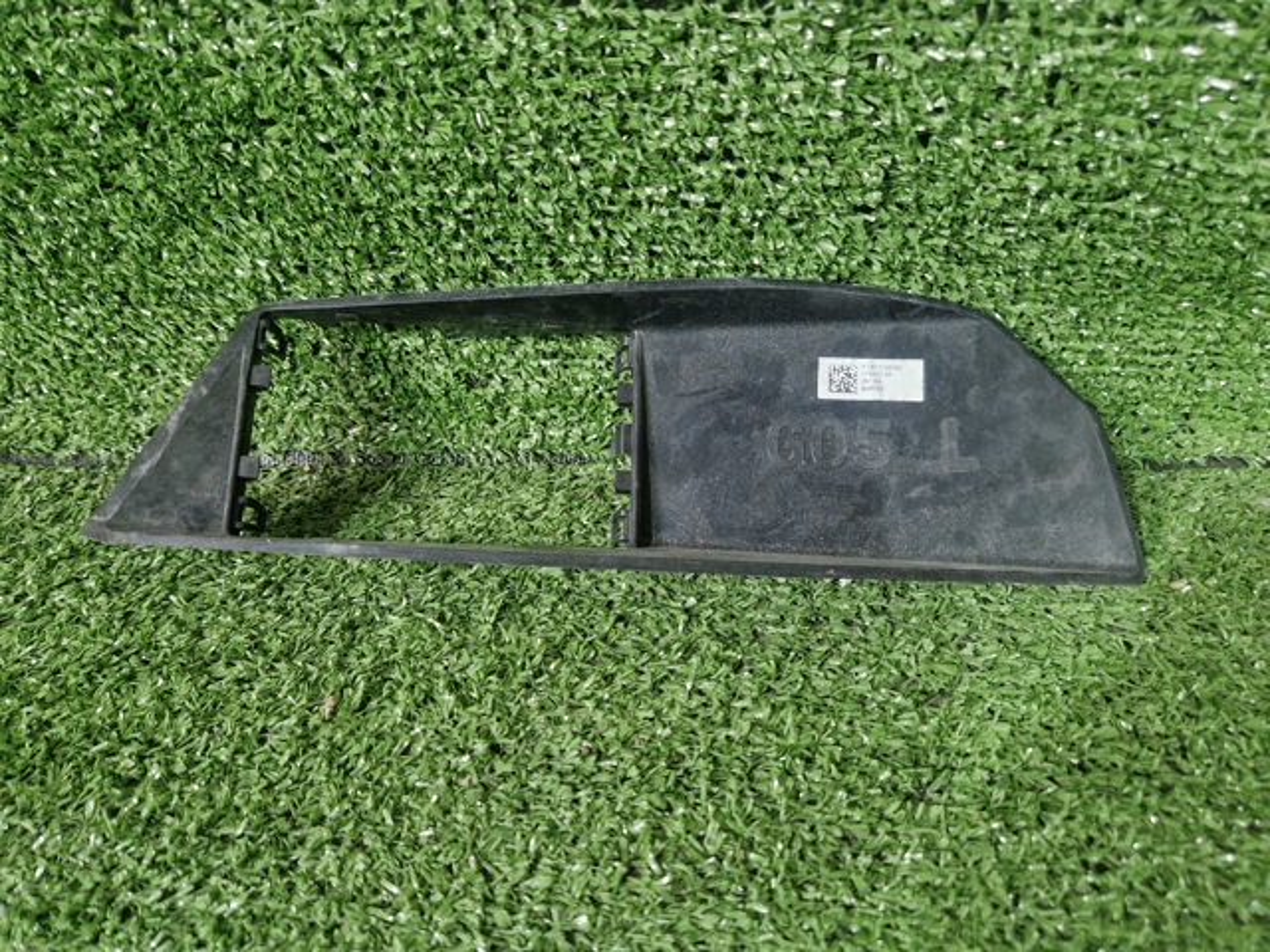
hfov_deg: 73.9
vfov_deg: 58.9
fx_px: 844
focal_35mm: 23
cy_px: 476
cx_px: 635
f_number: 1.8
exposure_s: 1/100
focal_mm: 5.4
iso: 800
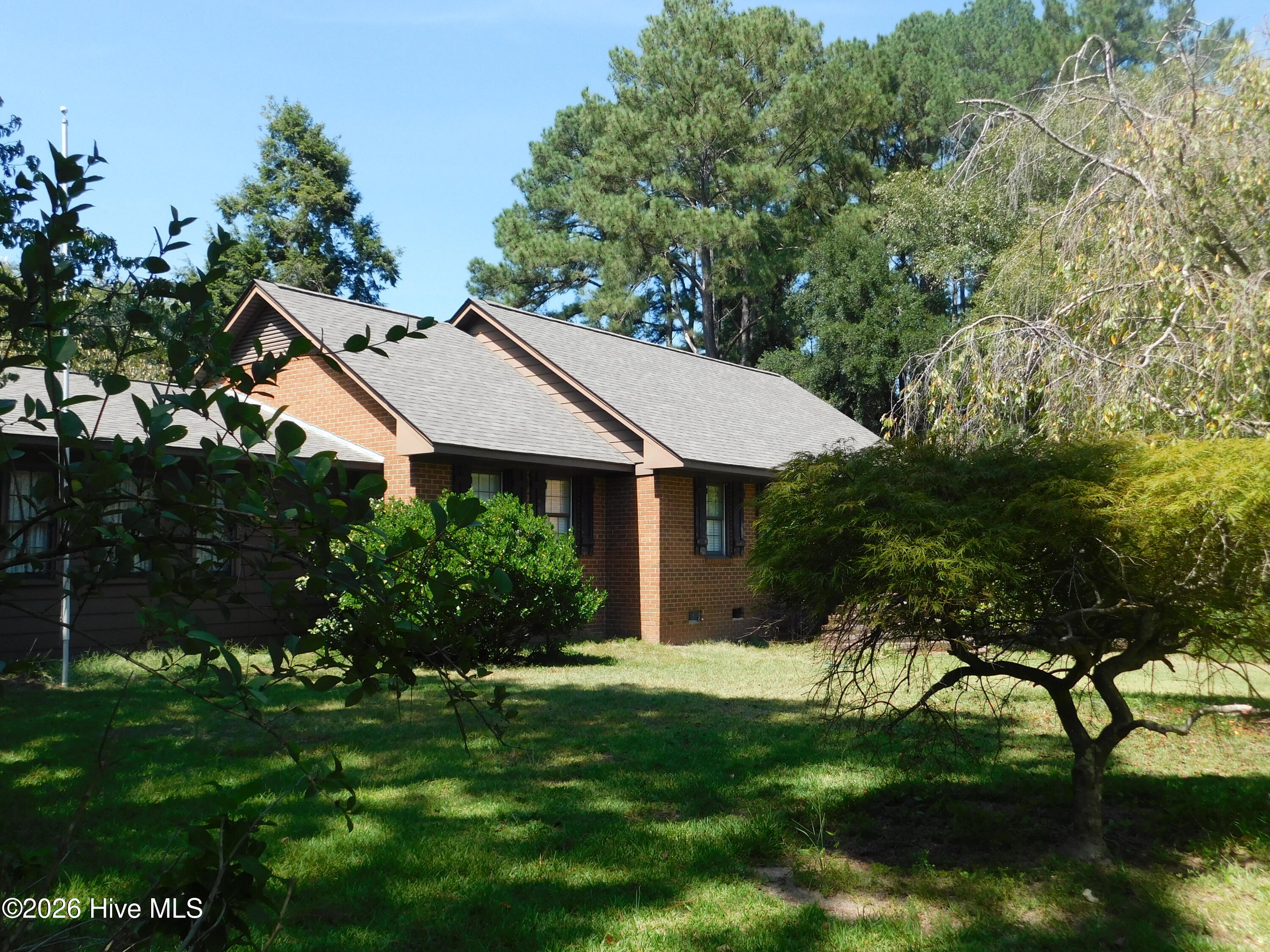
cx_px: 635
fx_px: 1101
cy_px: 476
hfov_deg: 60.0
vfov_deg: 46.8
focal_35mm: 30
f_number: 3.2
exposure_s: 1/640
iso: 125
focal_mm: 5.3
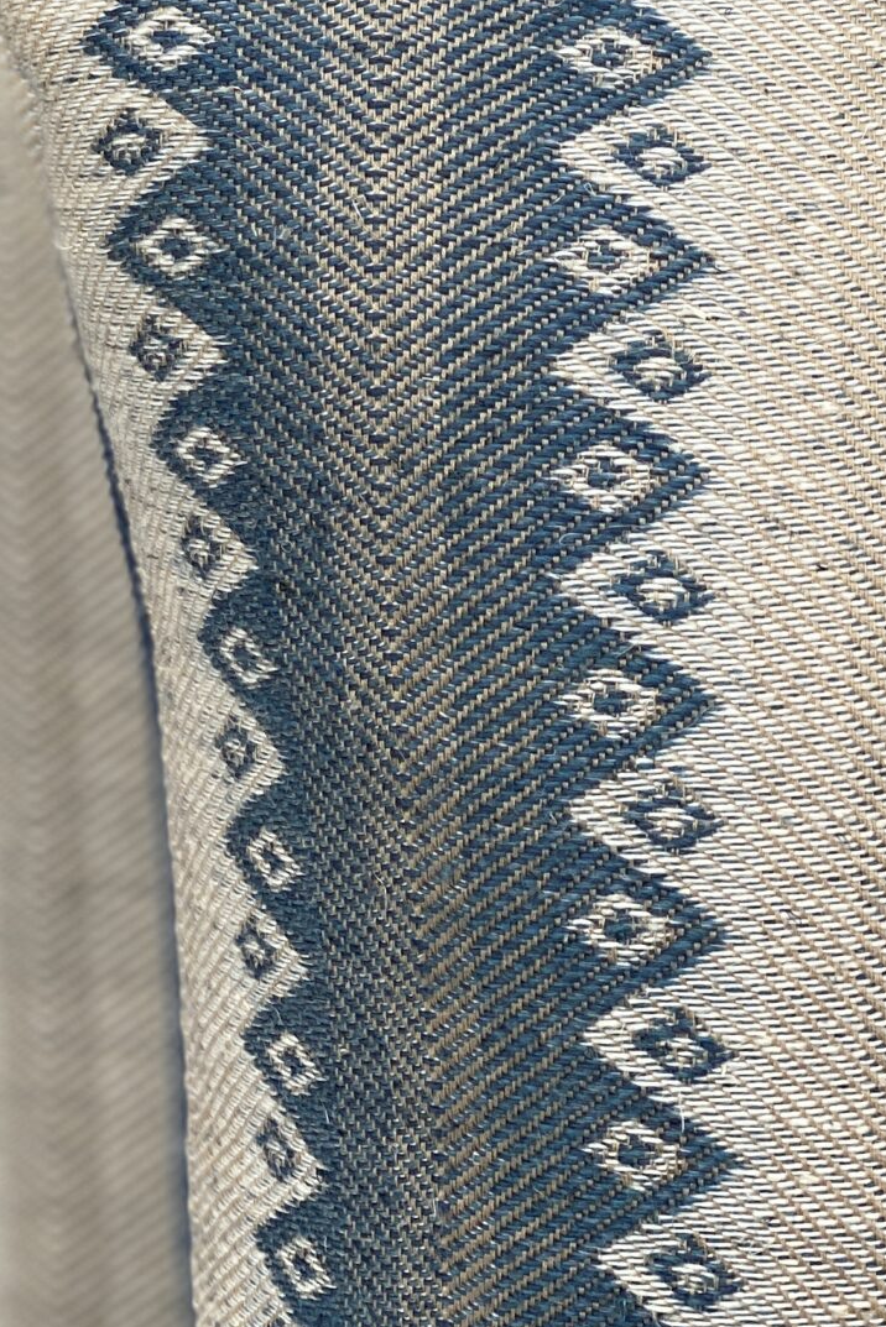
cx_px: 158
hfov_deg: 10.6
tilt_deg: -22.4
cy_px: 9
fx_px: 4759
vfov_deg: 15.6
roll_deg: +0.8
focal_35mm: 129
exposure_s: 1/144
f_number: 2
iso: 20
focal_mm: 6
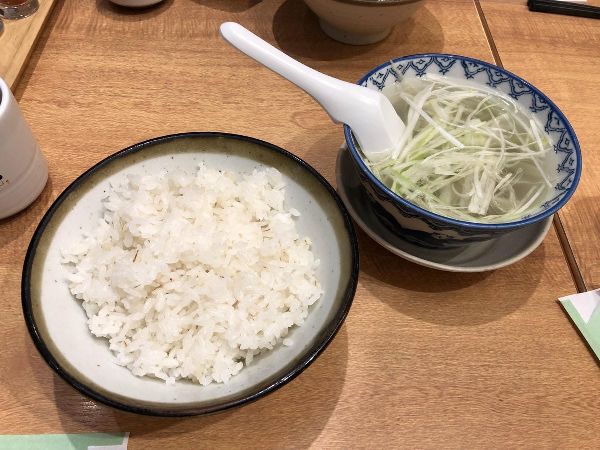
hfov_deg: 61.7
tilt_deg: -54.9
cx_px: 300
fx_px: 503
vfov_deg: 48.2
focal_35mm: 29
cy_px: 225
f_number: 1.8
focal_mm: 3.99
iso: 40
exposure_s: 1/30
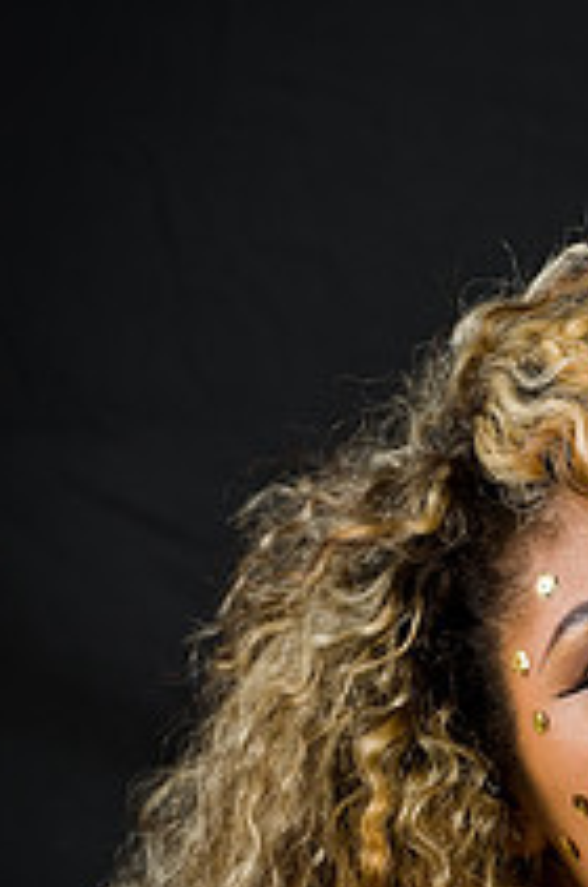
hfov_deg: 4.6
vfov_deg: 6.9
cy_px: 710
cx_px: 607
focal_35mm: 298
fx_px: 7325
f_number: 5.6
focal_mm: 140
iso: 200
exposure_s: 1/125
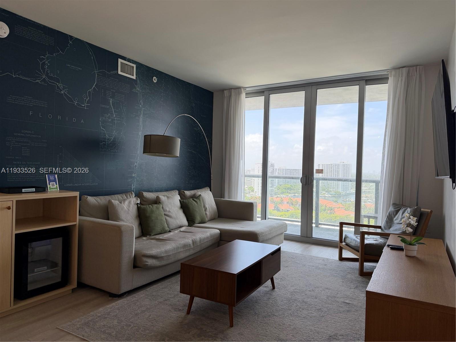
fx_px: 316
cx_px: 228
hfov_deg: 71.6
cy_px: 171
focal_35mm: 24
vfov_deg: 56.8
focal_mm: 6.76
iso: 100
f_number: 1.78
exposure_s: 1/405
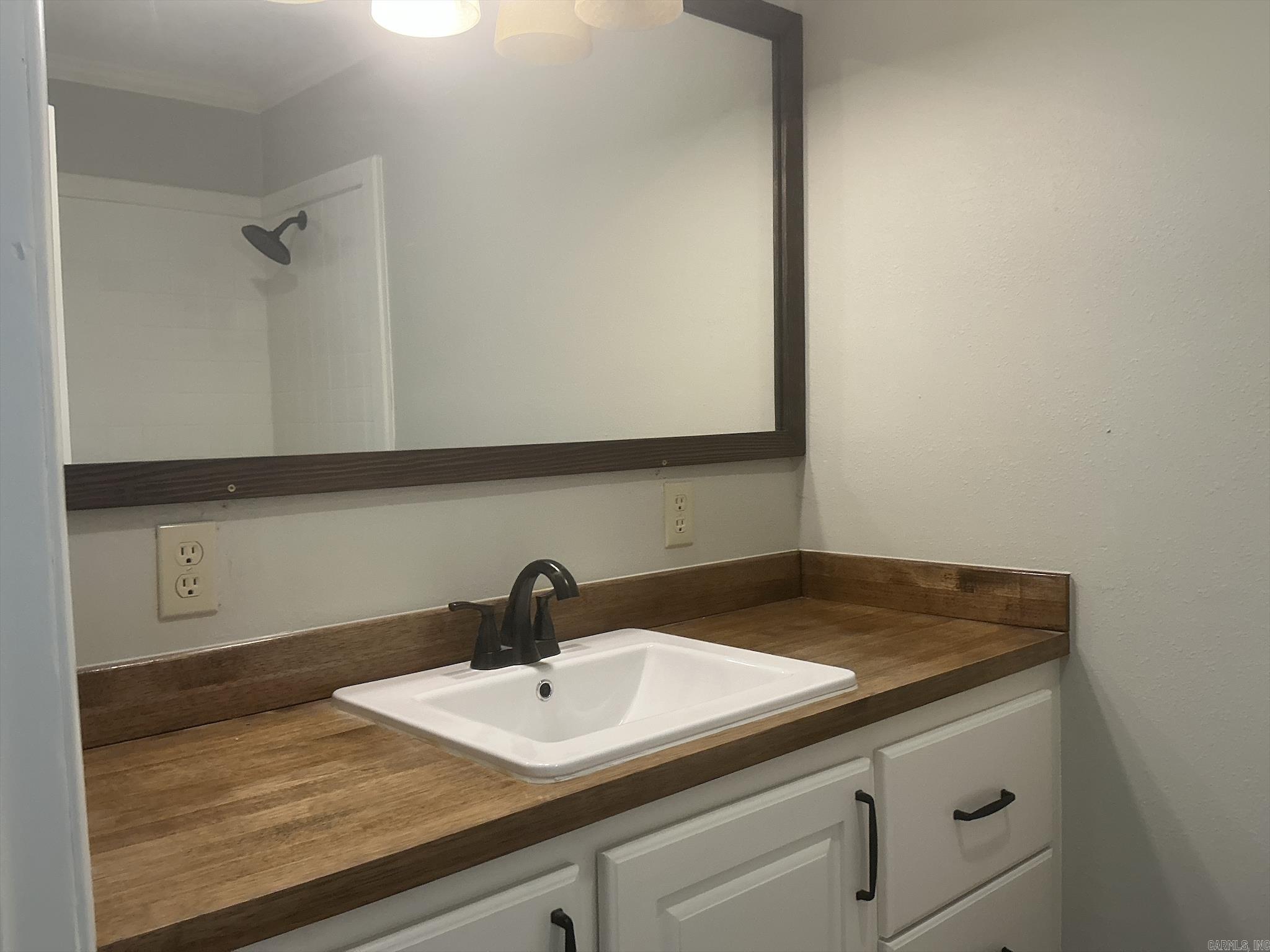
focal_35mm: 28
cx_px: 635
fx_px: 1027
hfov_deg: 63.4
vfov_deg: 49.7
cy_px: 476
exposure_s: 1/60
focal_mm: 3
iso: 64
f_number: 1.8
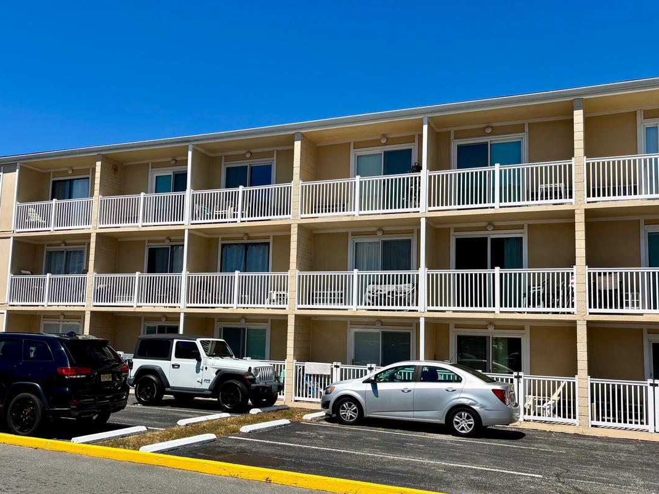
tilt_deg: +6.0
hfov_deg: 52.5
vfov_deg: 40.7
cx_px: 288
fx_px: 666
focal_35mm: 35
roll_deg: -2.5
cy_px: 264
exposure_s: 1/4425
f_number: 1.6
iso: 50
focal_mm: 5.96
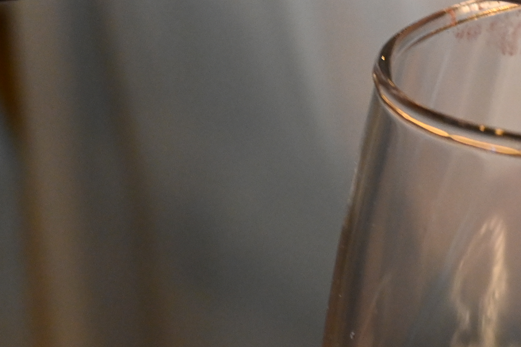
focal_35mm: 152
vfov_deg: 9.0
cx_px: 398
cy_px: 77
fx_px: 2200
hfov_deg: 13.5
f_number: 6.3
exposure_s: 1/100
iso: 1800
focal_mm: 28
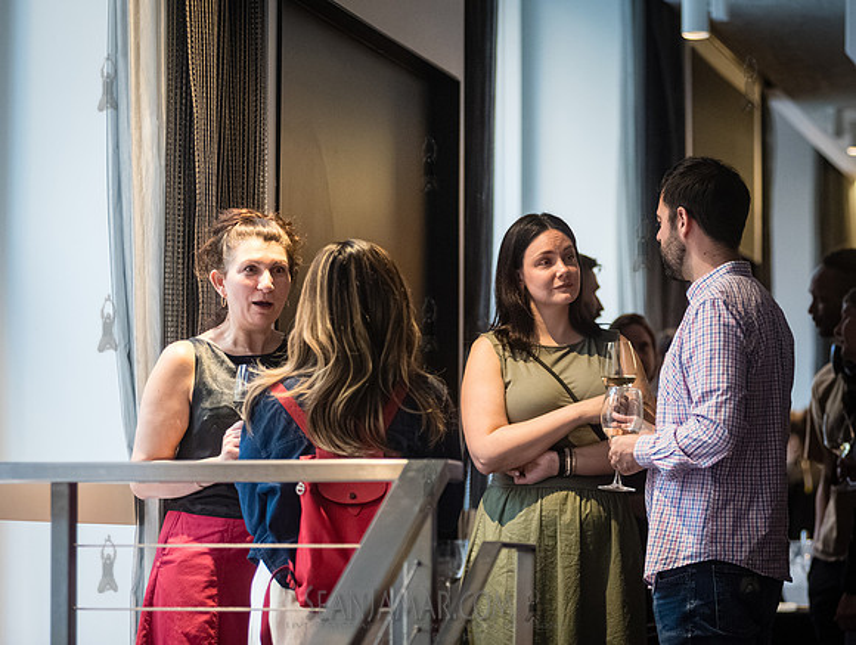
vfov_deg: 10.9
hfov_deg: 14.4
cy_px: 290
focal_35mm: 136
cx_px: 469
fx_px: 3380
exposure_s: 1/400
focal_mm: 112
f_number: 2.8
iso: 6400
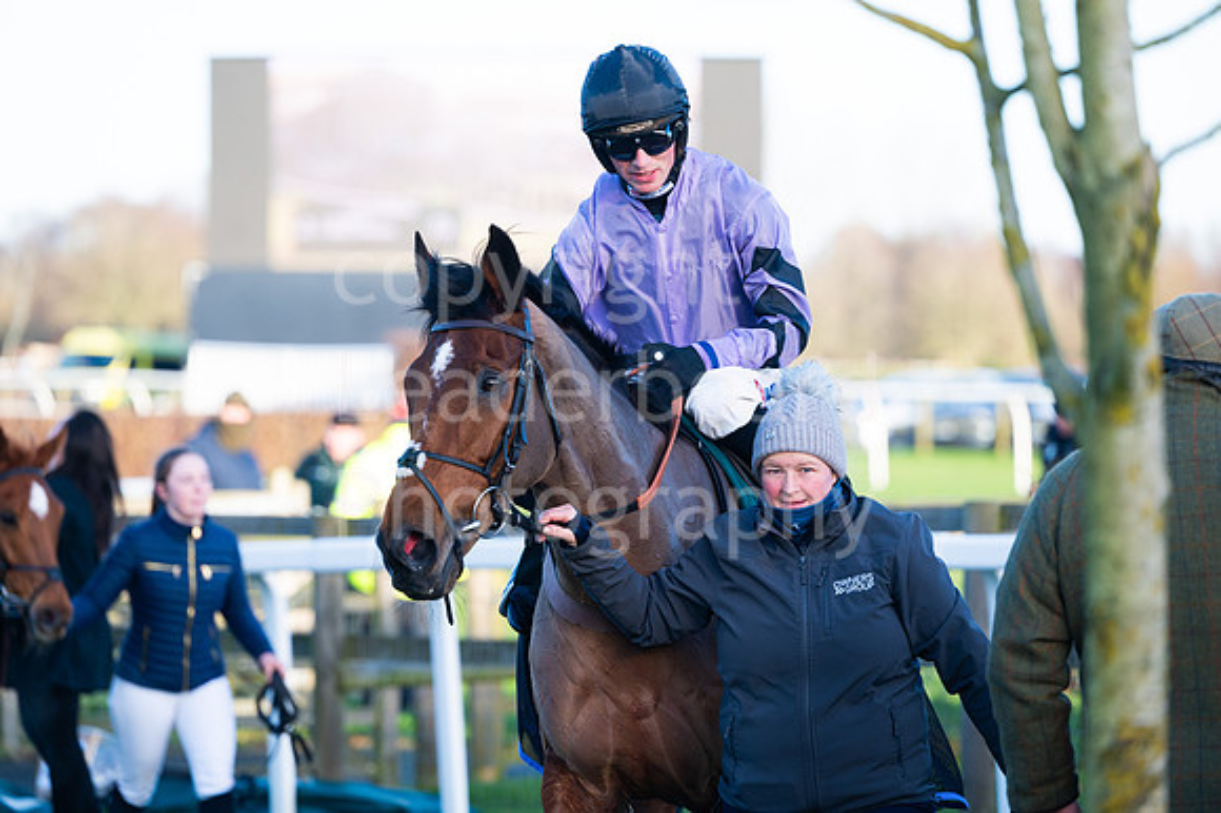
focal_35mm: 170
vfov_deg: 8.1
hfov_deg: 12.1
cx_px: 610
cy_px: 406
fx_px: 5762
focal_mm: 170
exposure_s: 1/1000
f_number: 3.5
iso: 320
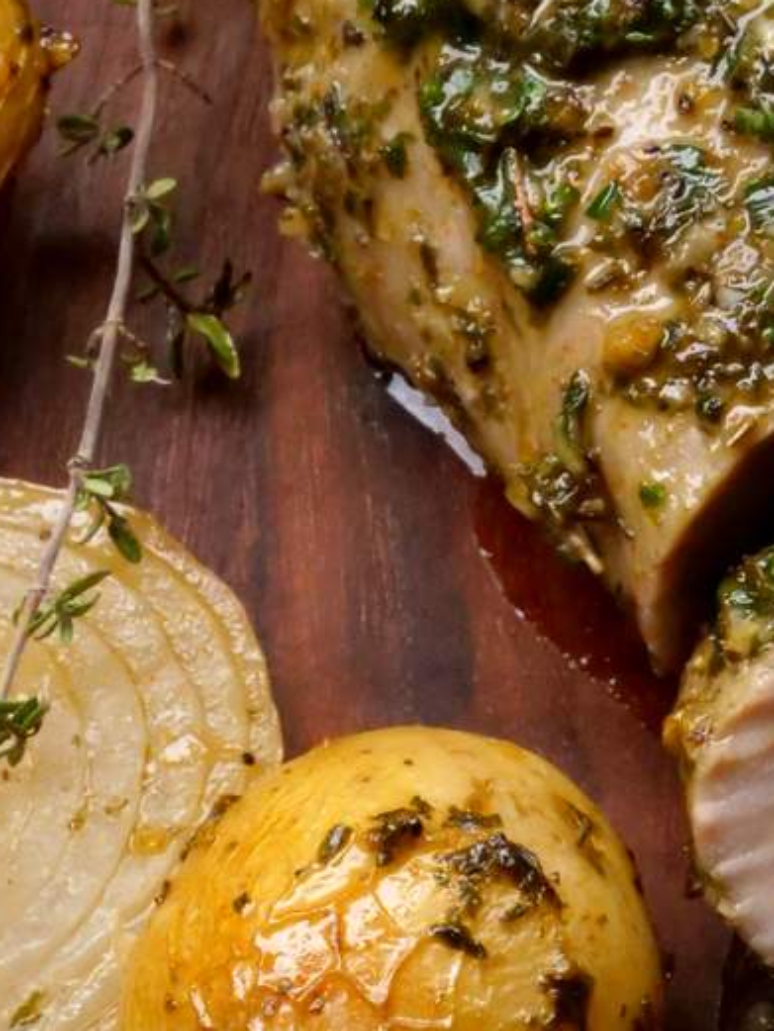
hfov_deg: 5.5
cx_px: 1164
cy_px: 400
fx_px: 8046
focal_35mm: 270
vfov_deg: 7.3
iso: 3200
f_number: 16
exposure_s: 1/50
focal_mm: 44
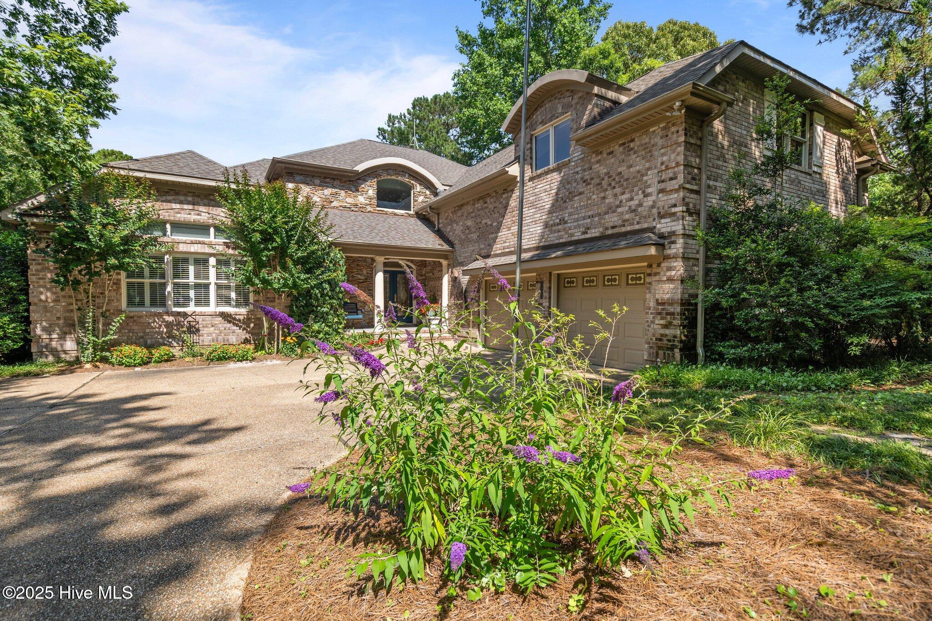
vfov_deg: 73.7
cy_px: 310
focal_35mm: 16
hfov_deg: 96.7
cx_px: 466
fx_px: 414
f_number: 4
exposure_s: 1/1000
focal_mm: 16
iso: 200
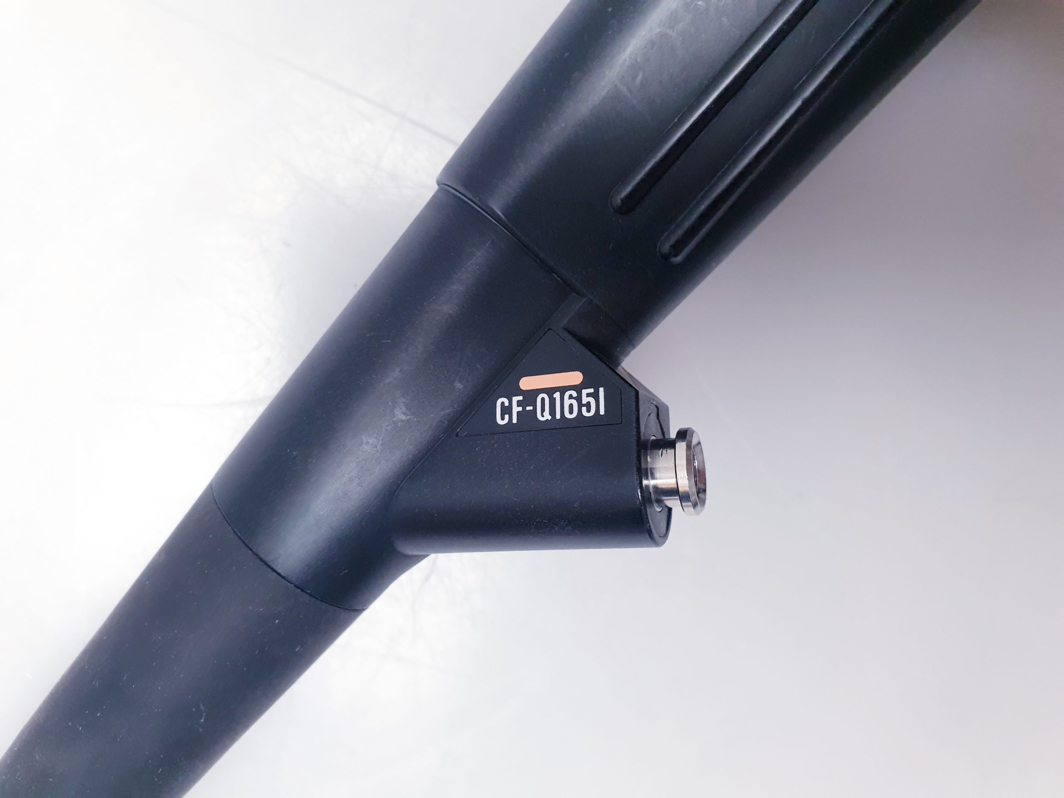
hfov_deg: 67.3
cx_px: 532
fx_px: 799
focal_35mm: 26
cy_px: 399
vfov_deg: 53.1
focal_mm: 4.3
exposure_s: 1/100
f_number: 2.4
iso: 200
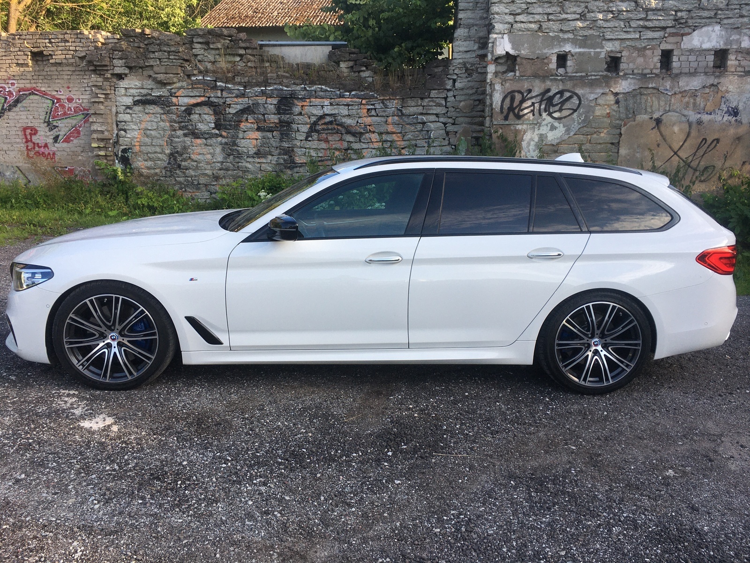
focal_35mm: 29
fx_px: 628
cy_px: 282
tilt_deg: -10.5
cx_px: 375
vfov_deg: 48.2
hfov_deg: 61.7
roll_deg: +0.1
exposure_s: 1/398
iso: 25
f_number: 2.2
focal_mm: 4.15
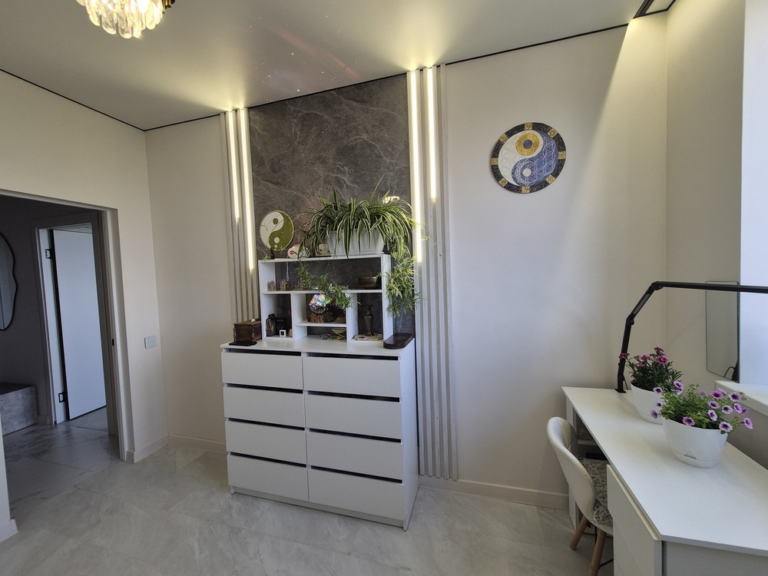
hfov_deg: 106.2
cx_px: 384
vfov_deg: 89.9
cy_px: 288
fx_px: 288
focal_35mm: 13
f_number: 2.2
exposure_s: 1/137
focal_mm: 2.2
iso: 50
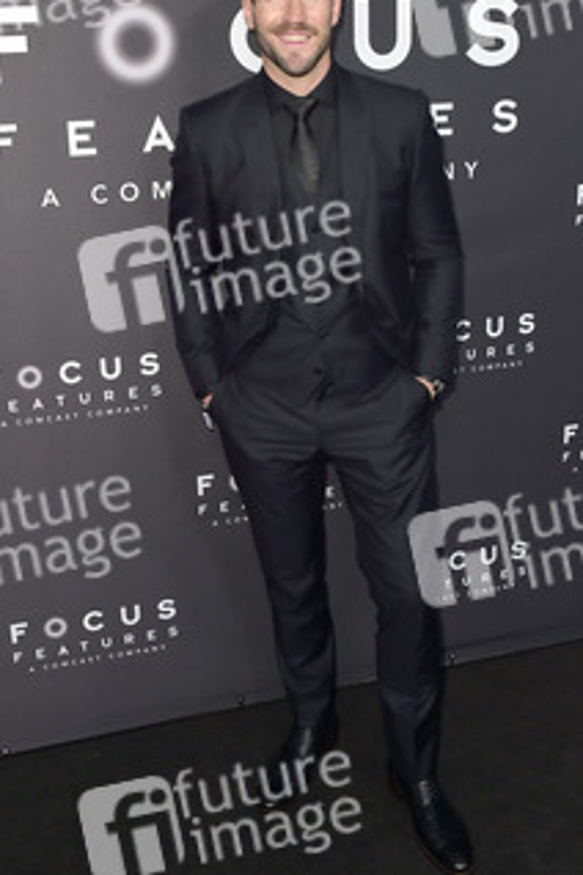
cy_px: 404
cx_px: 301
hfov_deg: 38.9
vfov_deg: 55.7
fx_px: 826
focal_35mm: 34
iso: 500
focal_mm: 27
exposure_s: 1/320
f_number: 6.3
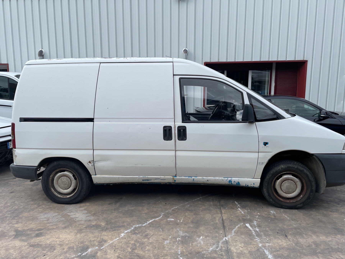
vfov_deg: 53.1
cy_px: 130
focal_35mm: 26
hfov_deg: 67.3
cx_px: 172
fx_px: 259
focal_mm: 4.2
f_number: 1.6
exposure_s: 1/1916
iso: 32
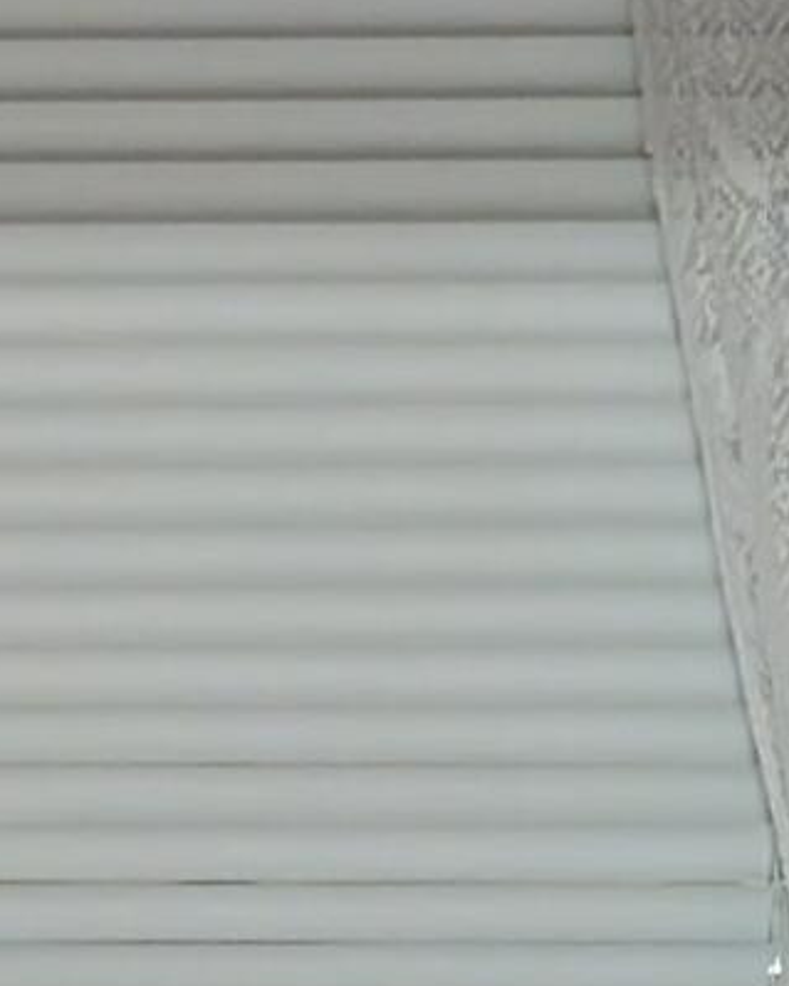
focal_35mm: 240
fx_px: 7008
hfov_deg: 6.3
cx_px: -612
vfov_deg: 8.1
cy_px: 556
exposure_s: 1/60
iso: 1093
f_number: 1.68
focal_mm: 6.9
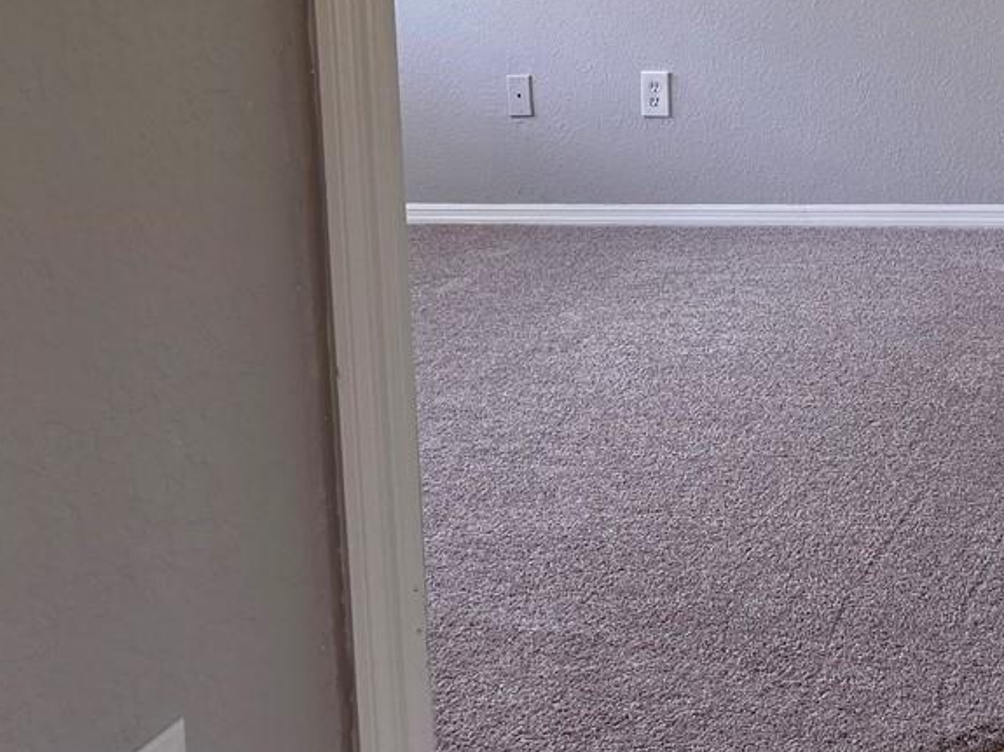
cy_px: -108
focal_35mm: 64
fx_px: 1856
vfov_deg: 21.5
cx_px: 1051
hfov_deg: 28.1
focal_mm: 6.3
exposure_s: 1/120
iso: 160
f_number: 1.7
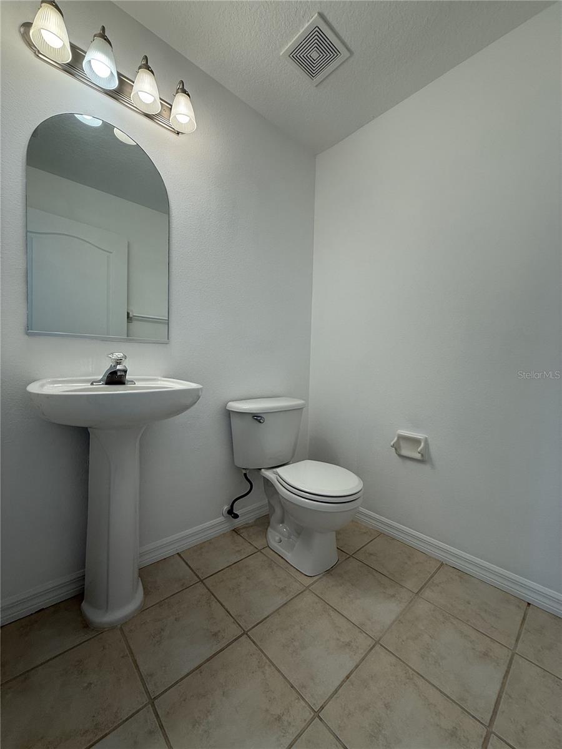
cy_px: 374
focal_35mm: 14
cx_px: 281
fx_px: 303
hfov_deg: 85.7
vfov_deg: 102.1
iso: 64
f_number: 2.2
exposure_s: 1/120
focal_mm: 2.22
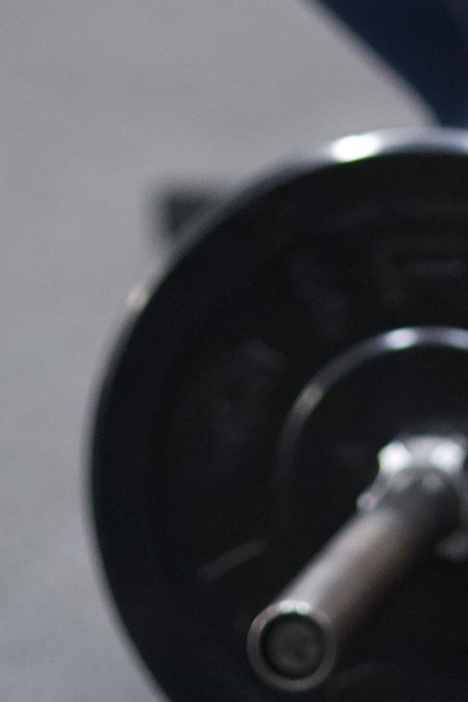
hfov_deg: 3.2
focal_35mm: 425
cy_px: -476
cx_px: 395
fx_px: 8287
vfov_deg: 4.8
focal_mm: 85
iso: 1600
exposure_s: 1/250
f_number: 1.8
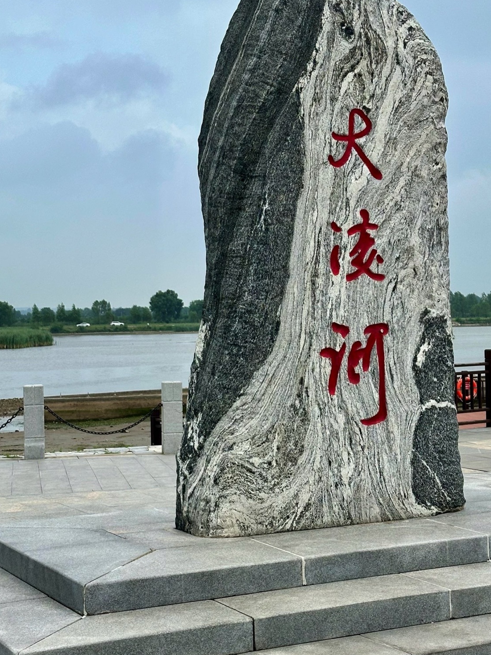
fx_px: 1248
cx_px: 271
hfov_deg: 22.2
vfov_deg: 29.4
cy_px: 302
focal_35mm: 66
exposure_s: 1/2976
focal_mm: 6.86
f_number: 1.78
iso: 64
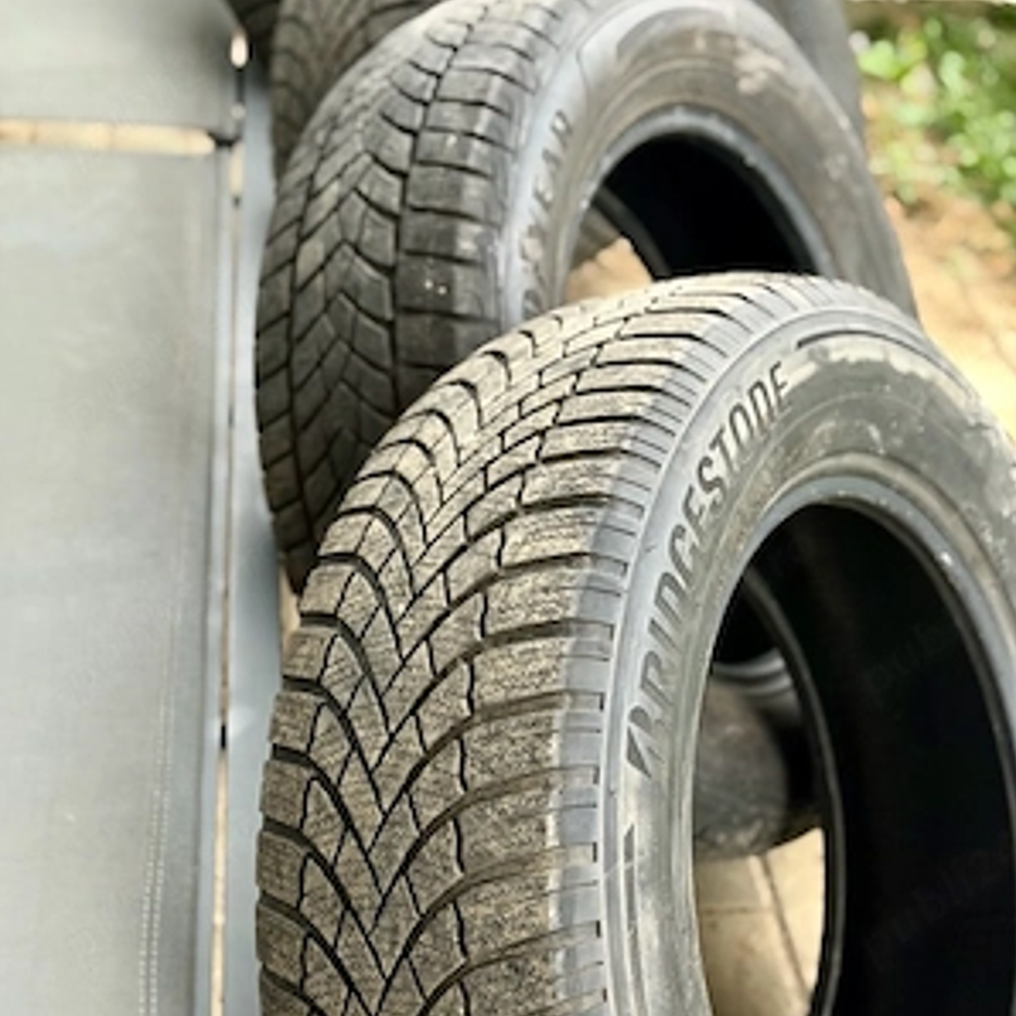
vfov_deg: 29.9
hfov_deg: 30.0
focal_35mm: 57
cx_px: 508
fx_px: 1893
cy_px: 389
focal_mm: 6.76
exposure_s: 1/40
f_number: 1.78
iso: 400
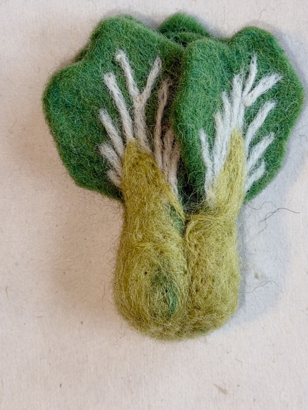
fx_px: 771
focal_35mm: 65
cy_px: 169
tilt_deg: -85.8
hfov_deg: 22.6
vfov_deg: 29.8
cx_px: 172
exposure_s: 1/60
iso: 50
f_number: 1.78
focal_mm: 6.76
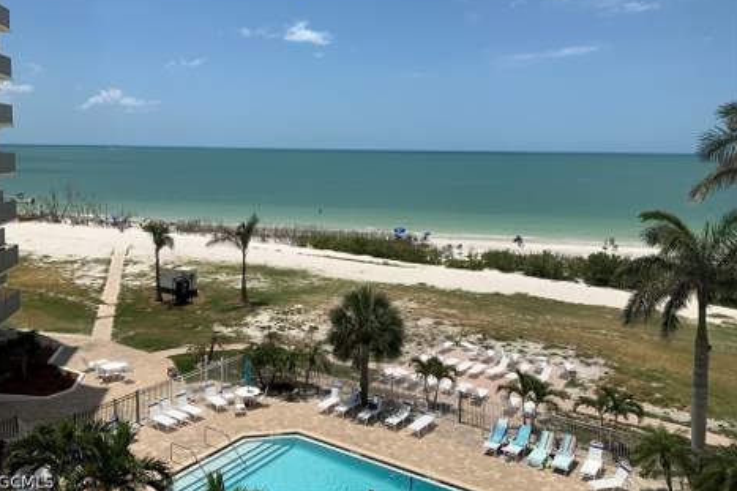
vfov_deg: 42.2
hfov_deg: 60.3
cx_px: 363
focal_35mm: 31
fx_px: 634
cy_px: 210
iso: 20
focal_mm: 3
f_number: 1.8
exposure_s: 1/4785
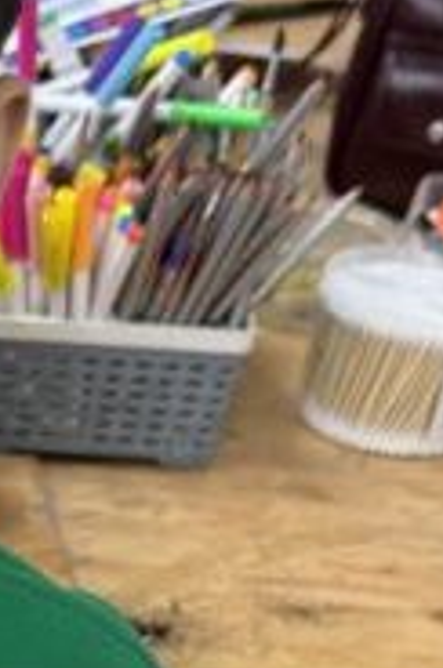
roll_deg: -3.3
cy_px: 733
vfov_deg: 14.7
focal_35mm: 136
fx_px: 2520
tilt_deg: -31.9
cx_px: -367
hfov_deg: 9.5
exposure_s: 1/120
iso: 100
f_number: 1.78
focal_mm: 6.76
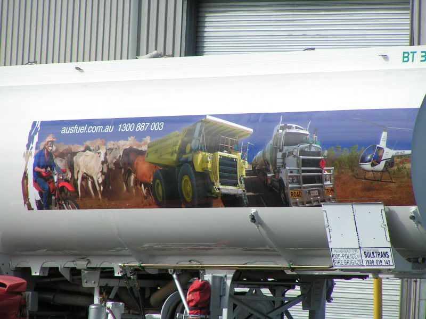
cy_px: 160
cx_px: 213
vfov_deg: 4.0
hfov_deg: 5.4
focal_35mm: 368
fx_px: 4529
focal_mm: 56.3
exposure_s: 1/1000
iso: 50
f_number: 4.5
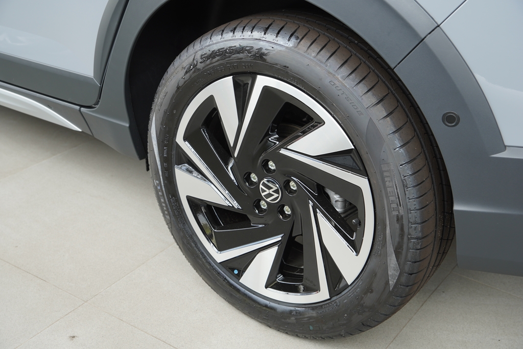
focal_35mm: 50
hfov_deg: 40.0
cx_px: 262
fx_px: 719
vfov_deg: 27.3
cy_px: 174
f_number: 4
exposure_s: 1/60
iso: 125
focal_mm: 33
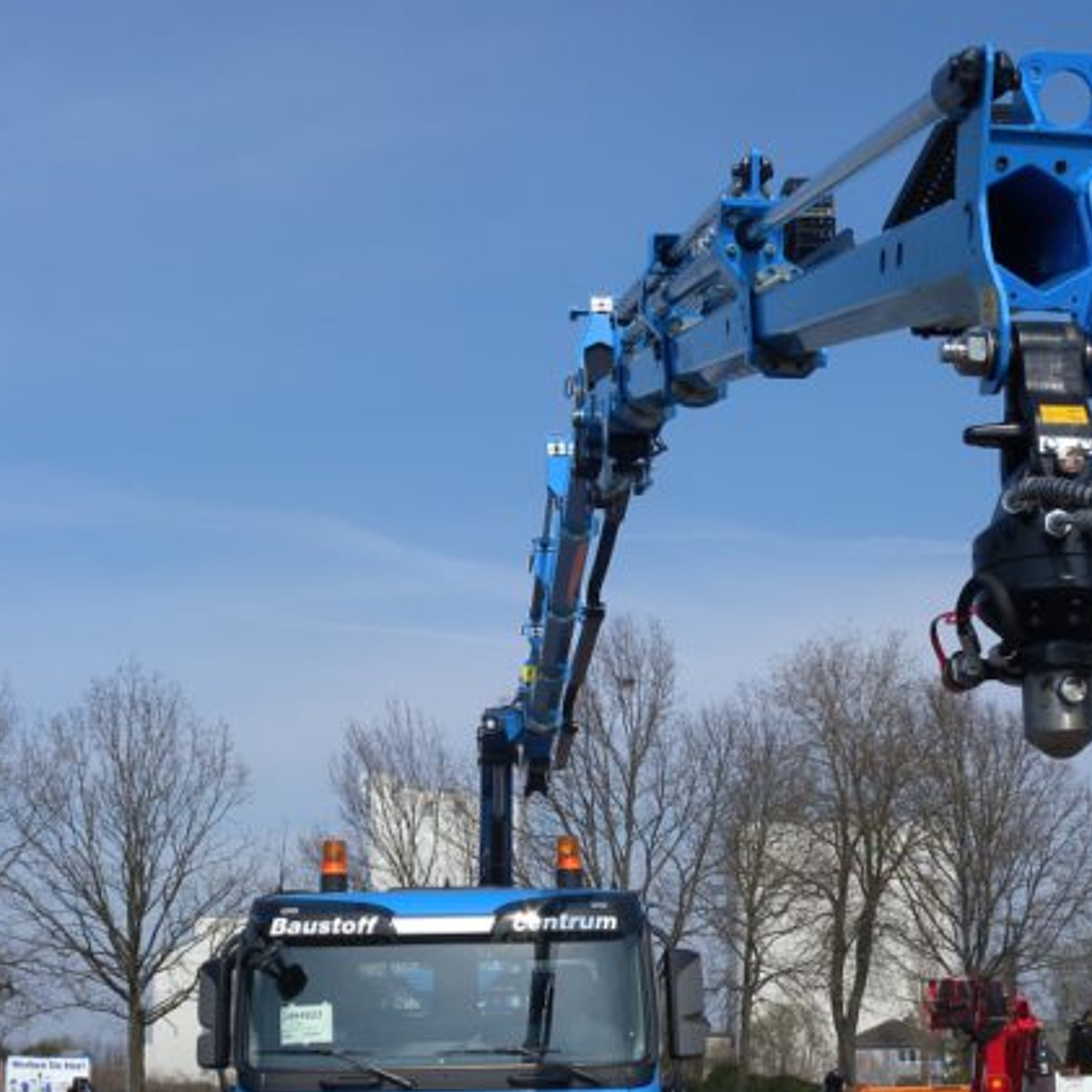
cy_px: 721
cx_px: 547
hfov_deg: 34.0
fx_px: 1785
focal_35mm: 50
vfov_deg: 33.7
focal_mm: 6.7
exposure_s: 1/326
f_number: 6.7
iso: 64
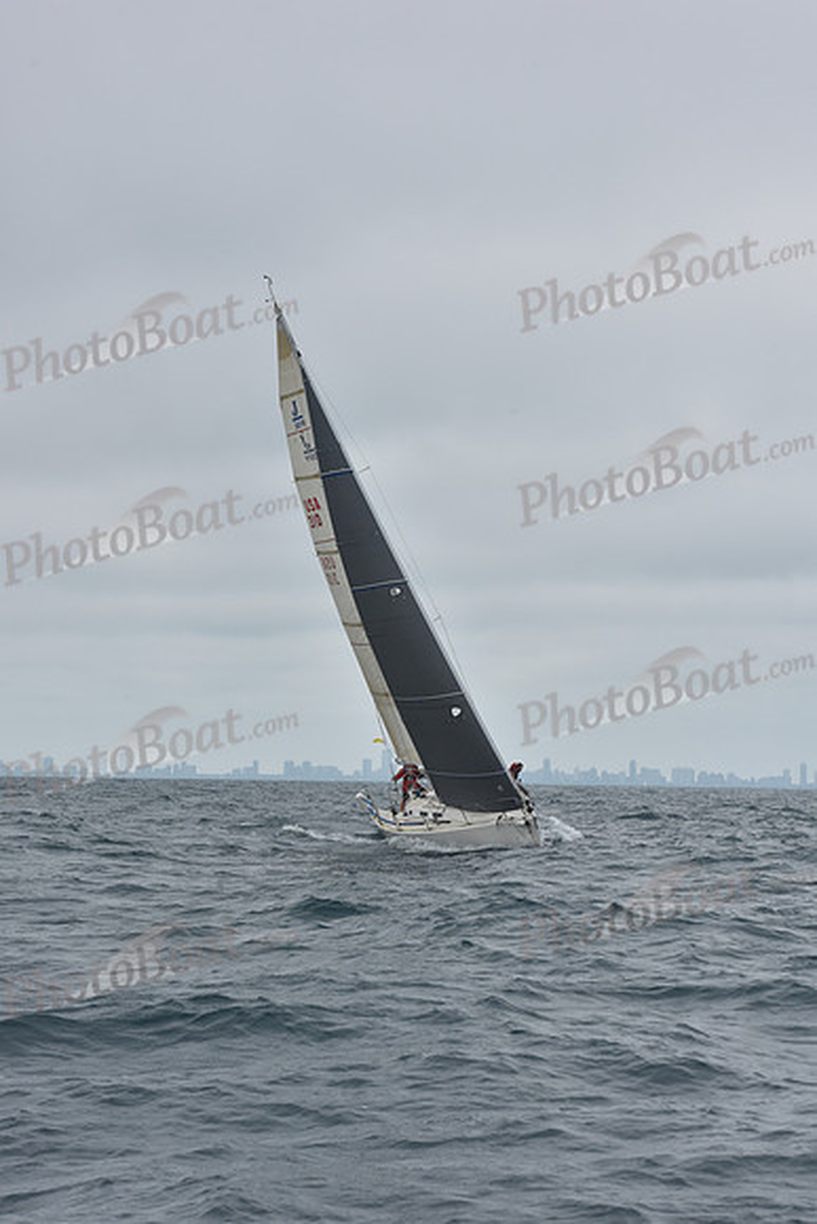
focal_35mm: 86
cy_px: 612
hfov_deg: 15.9
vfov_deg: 23.6
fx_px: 2926
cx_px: 408
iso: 250
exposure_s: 1/800
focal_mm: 86
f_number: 10
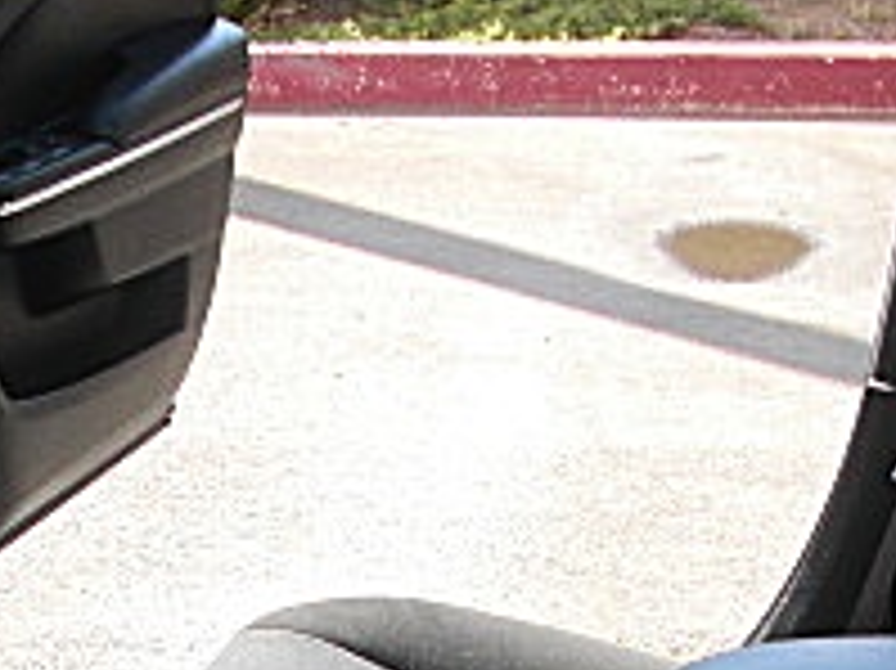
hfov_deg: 16.8
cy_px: 985
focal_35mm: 116
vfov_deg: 12.2
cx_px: 113
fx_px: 3001
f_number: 2.8
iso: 50
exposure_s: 1/250
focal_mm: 6.3
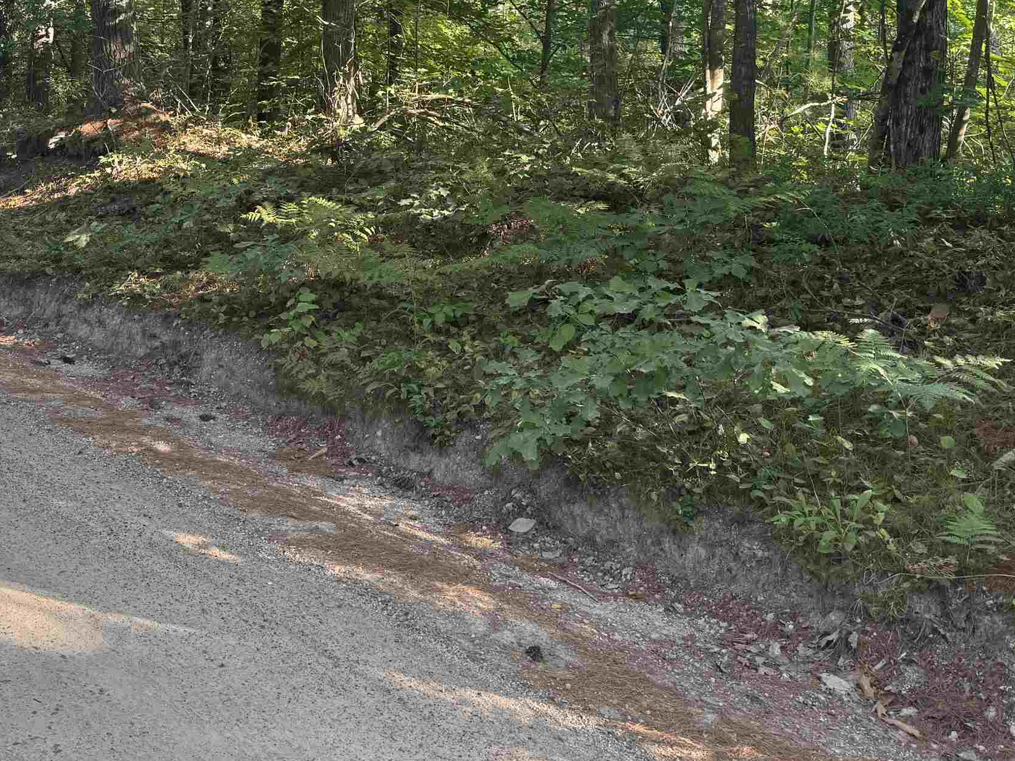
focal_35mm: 44
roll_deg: -1.6
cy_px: 79
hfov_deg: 42.4
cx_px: 345
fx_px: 1290
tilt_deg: -0.7
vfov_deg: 31.4
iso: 64
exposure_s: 1/121
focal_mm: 6.76
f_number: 1.78
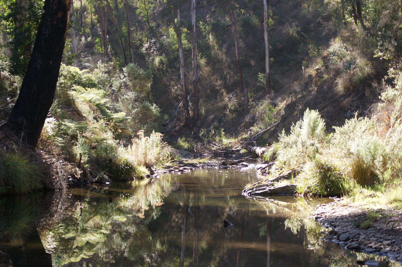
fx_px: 1004
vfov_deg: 15.2
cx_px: 201
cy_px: 134
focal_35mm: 90
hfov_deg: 22.6
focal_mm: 60
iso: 100
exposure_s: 1/125
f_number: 5
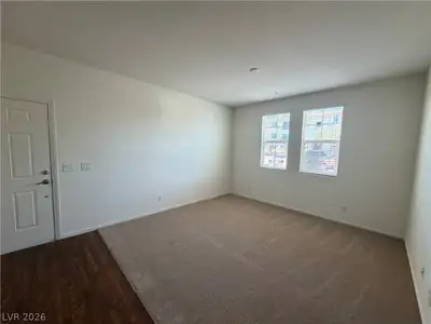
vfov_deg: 85.7
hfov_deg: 102.1
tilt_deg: -4.9
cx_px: 216
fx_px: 174
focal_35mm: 14
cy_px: 162
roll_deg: -1.4
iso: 320
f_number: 2.2
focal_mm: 2.22
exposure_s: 1/120
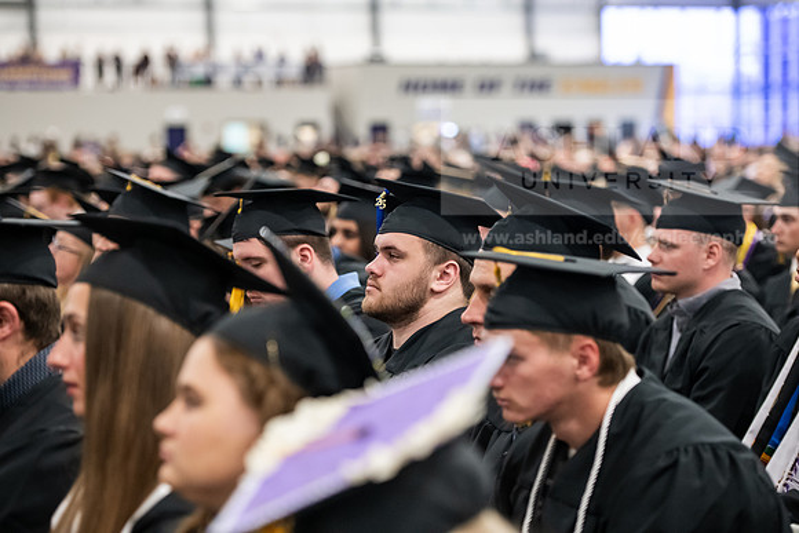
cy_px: 266
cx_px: 400
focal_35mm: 98
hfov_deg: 20.8
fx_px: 2175
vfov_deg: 14.0
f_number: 3.2
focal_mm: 98
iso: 4000
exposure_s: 1/200
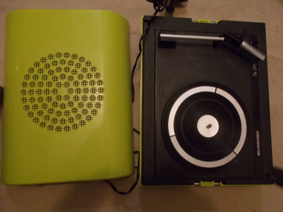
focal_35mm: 26
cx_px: 142
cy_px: 106
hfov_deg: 67.3
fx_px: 213
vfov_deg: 53.1
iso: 400
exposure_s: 1/5
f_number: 3.2
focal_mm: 4.6
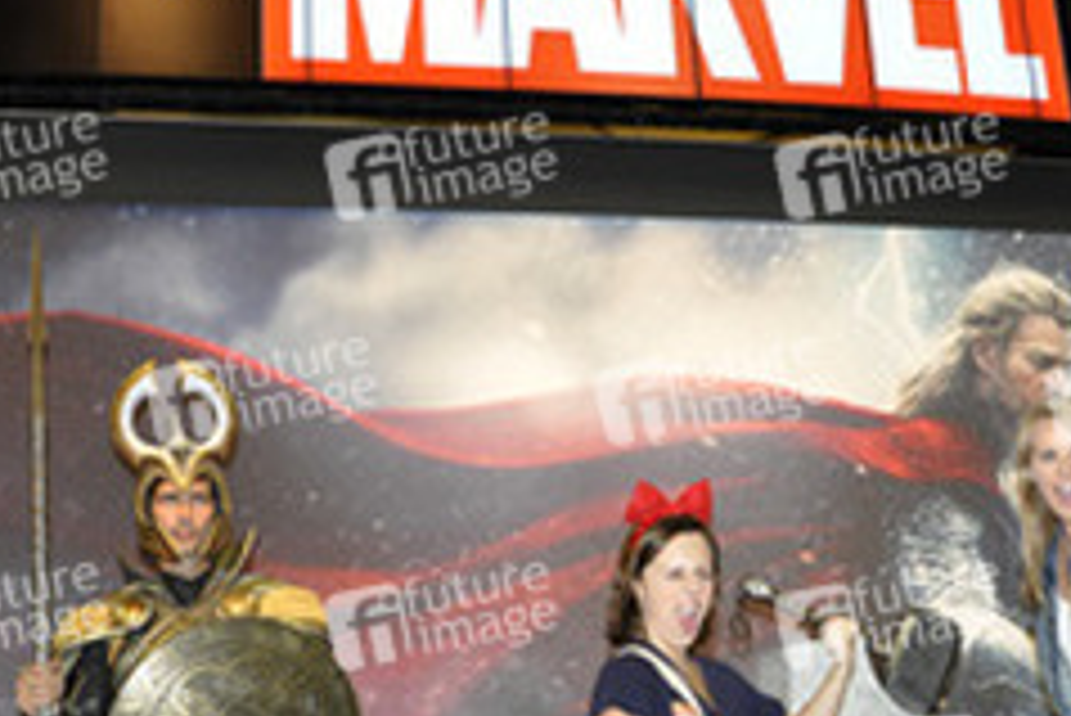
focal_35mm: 51
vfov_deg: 26.3
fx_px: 1518
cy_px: 504
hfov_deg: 38.1
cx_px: 770
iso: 800
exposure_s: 1/60
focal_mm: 18
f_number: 5.6
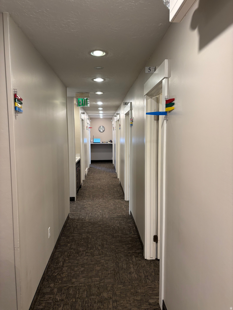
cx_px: 116
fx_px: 233
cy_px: 155
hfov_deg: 53.1
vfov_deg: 67.3
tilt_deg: -3.8
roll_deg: -0.2
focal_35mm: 26
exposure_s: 1/60
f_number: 1.6
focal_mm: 5.96
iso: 160
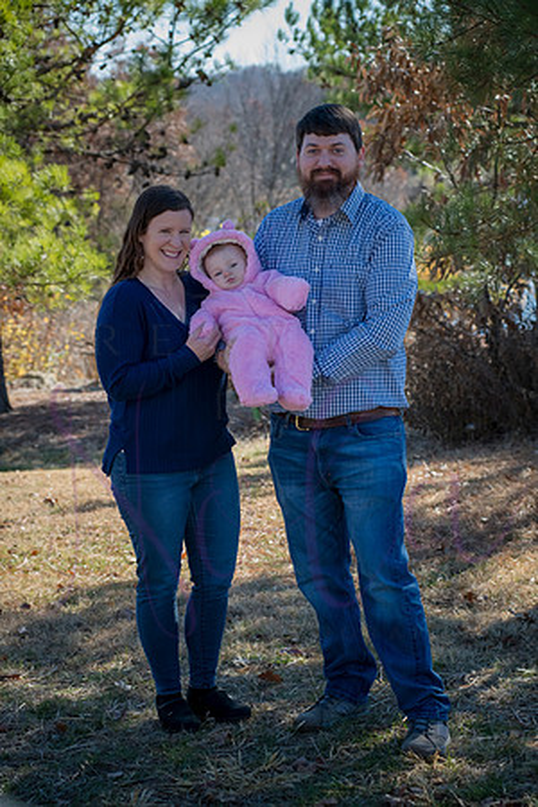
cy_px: 404
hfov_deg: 17.1
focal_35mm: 80
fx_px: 1793
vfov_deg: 25.4
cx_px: 269
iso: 400
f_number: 6.3
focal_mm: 80
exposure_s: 1/500
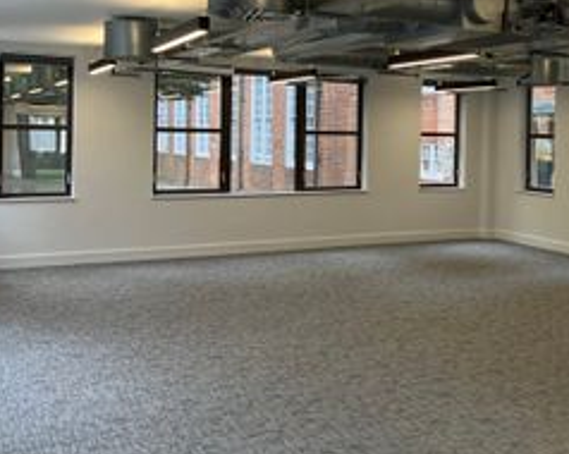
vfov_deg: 32.4
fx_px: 774
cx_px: 418
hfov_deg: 39.4
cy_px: 146
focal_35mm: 46
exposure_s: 1/103
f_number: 1.8
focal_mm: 3.99
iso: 80
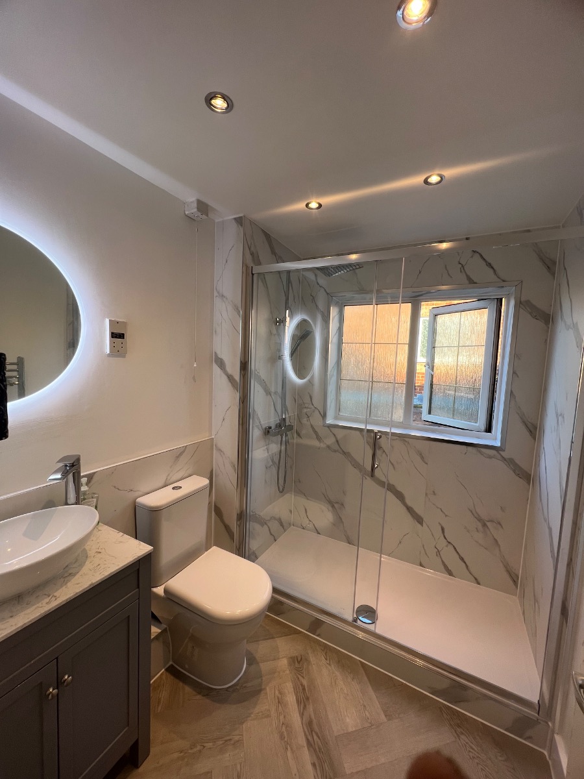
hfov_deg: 89.9
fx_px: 292
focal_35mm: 13
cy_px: 390
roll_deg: -1.6
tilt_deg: -6.0
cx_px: 292
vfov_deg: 106.2
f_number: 1.8
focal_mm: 1.57
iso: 40
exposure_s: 1/100
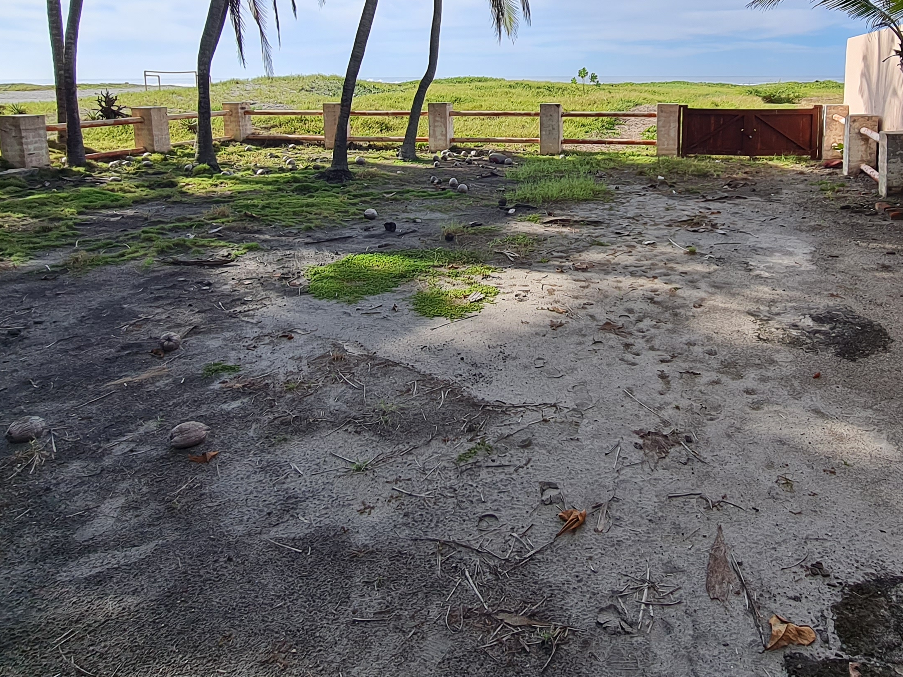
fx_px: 626
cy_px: 207
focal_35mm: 24
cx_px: 558
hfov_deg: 70.6
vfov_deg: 55.2
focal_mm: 1.74
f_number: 2.2
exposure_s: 1/1188
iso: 50
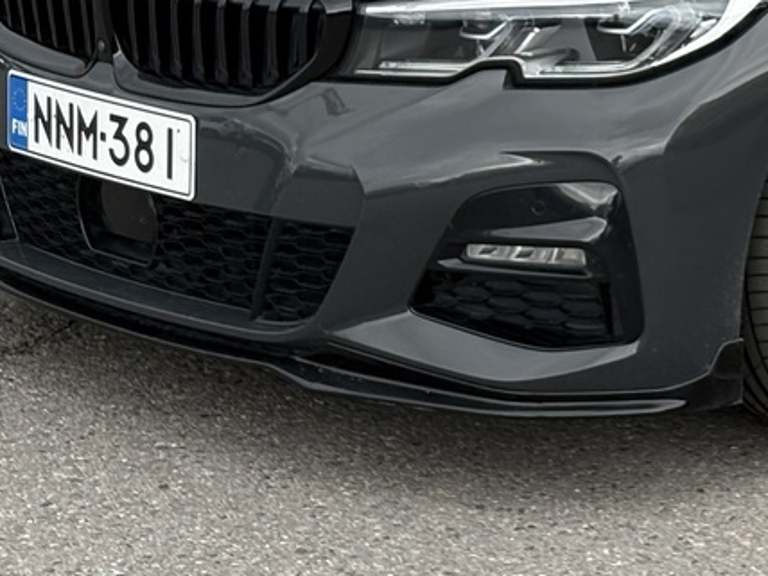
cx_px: 1016
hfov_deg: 11.0
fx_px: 3883
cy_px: 20
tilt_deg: -11.1
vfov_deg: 8.4
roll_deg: -1.5
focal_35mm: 175
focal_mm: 5.96
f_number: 1.6
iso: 50
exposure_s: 1/519
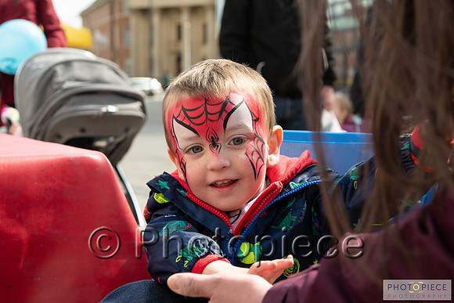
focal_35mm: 70
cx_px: 227
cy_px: 152
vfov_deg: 19.5
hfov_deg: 28.8
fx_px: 883
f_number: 7.1
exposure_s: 1/800
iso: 500
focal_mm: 70
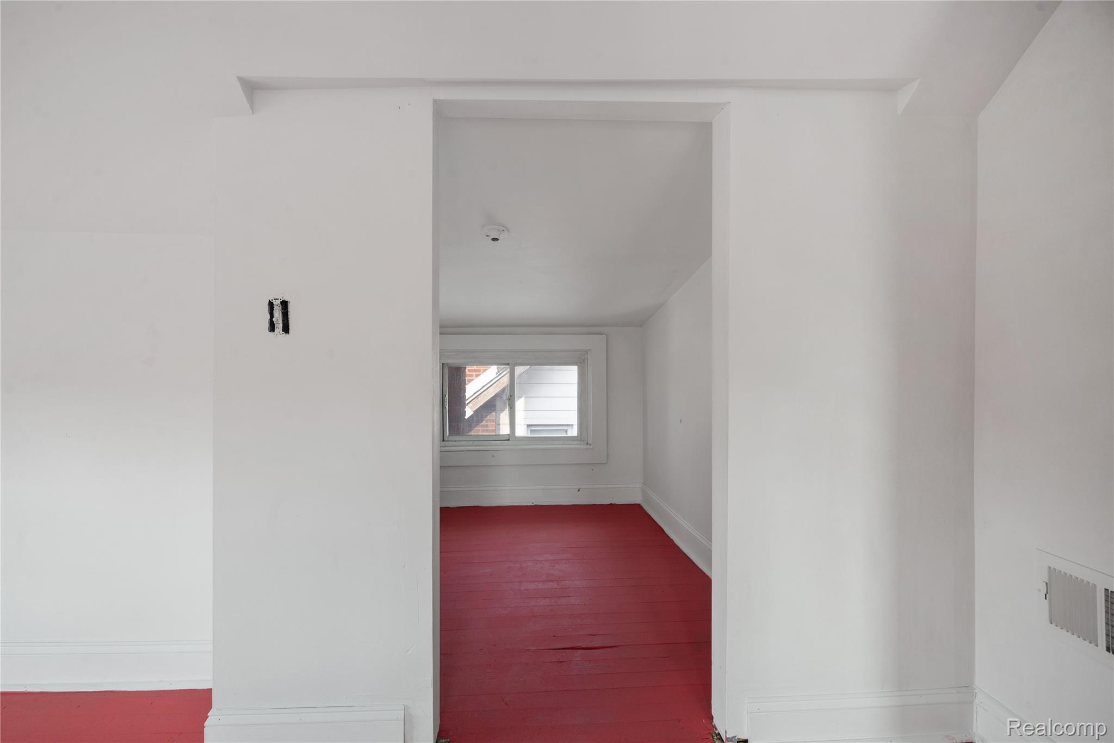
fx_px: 928
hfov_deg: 61.9
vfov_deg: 43.6
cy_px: 372
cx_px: 557
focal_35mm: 30
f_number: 9
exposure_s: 1/60
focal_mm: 30
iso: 320
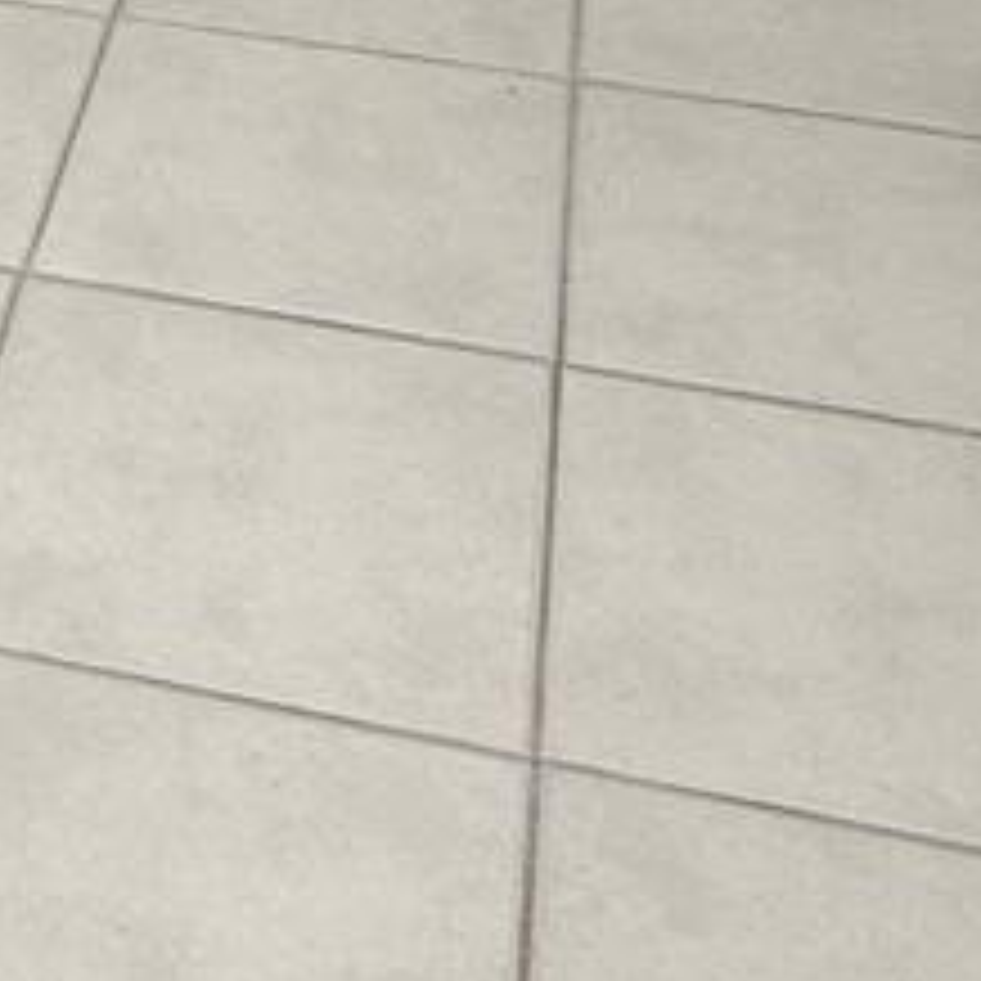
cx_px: -225
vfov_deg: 16.9
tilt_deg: -18.6
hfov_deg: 18.0
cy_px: -580
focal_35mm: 91
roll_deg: +0.8
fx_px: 2918
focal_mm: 2.22
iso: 50
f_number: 2.2
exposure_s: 1/329
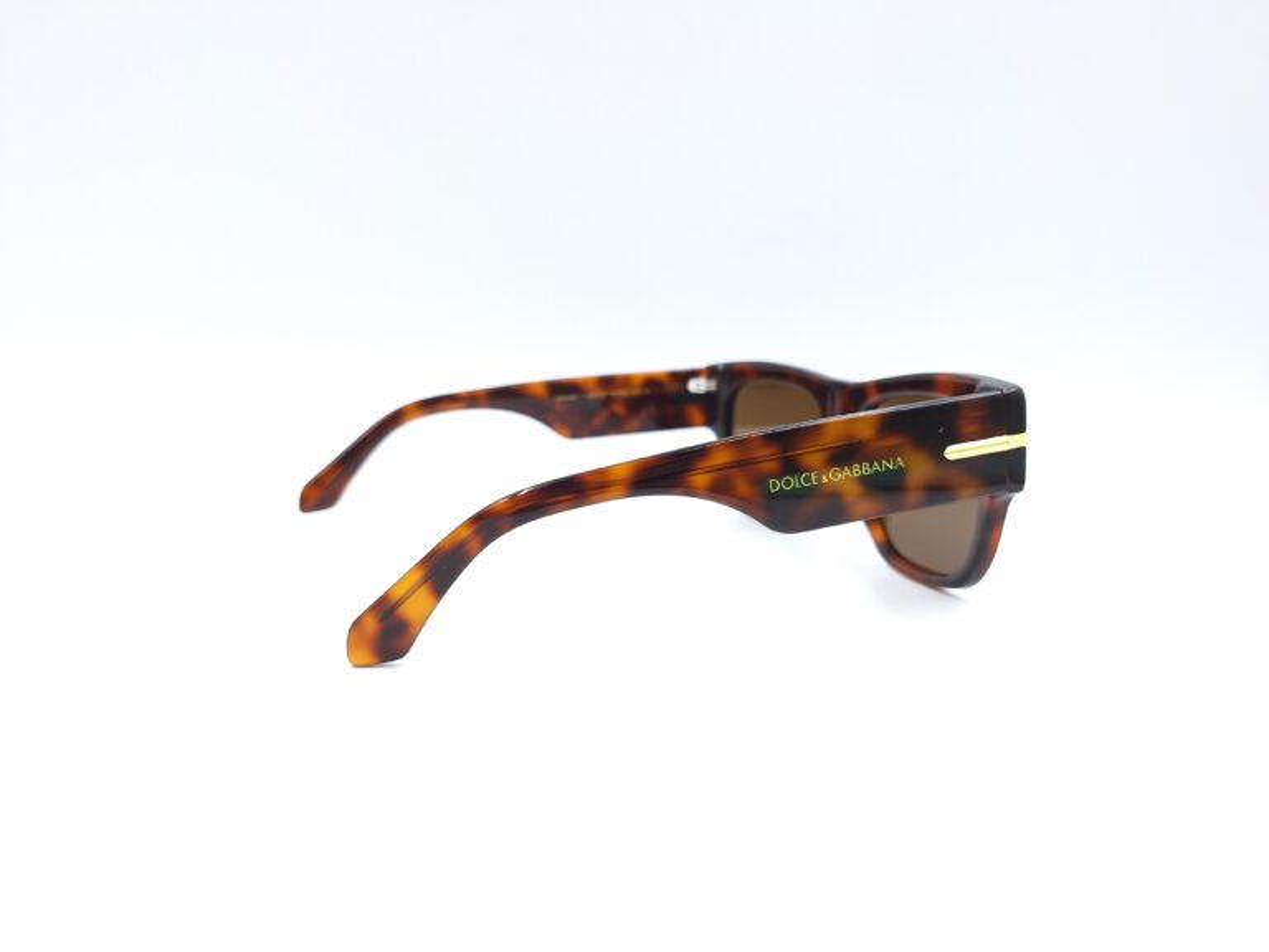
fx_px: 843
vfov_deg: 58.9
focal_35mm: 23
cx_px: 634
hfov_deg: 73.9
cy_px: 476
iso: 64
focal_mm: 5.54
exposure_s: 1/60
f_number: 1.8
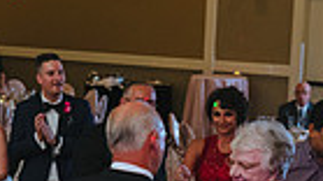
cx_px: -7
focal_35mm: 149
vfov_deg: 8.1
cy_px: 180
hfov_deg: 14.2
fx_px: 1275
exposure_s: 1/80
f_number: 2.8
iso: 1250
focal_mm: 34
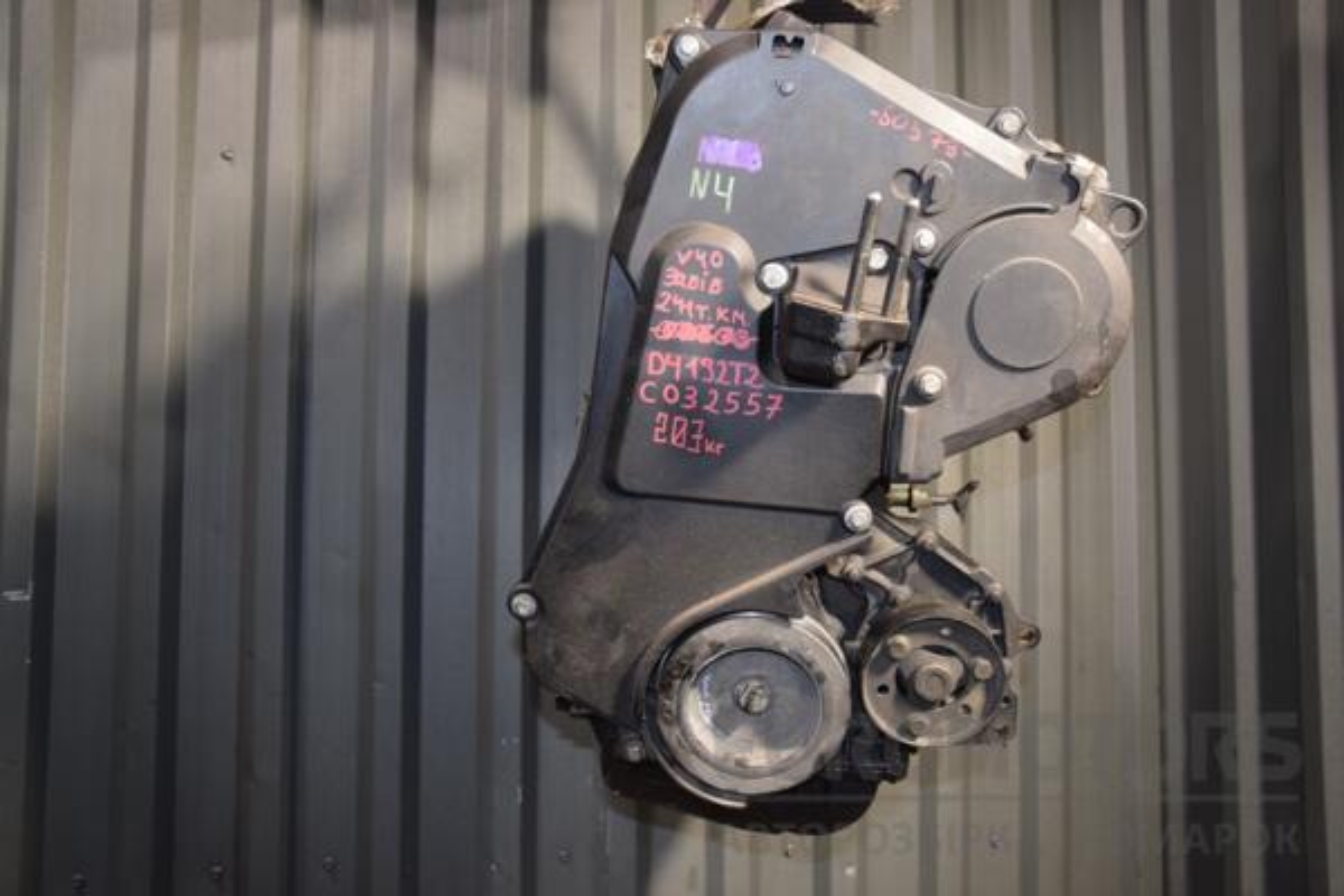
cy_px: 448
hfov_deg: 57.2
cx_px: 672
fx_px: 1232
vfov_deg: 40.0
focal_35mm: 33
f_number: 5
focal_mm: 22
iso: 800
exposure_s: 1/60
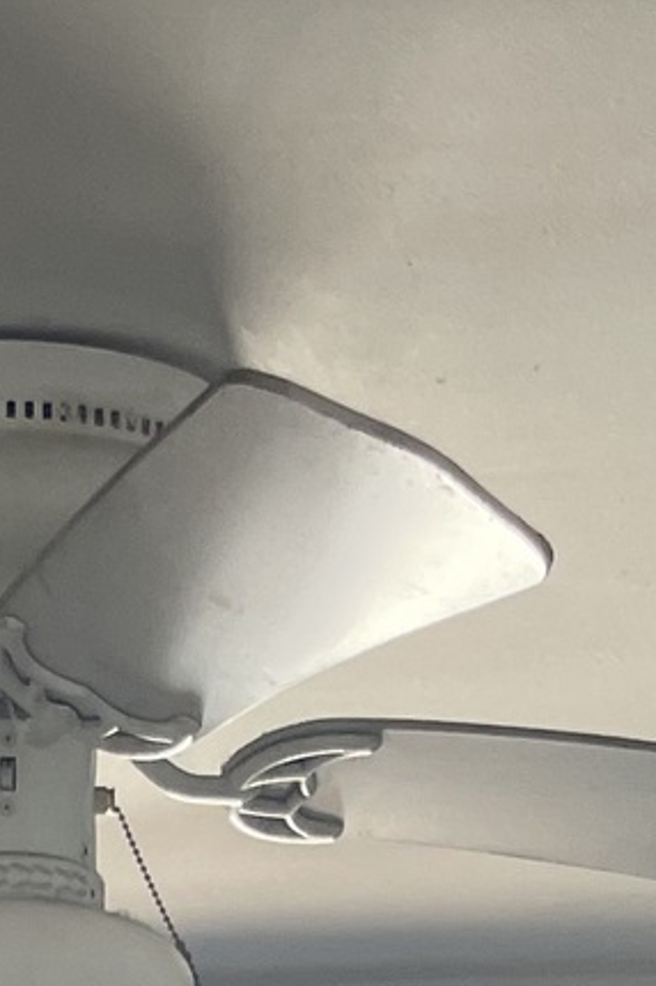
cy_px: 2619
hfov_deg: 9.4
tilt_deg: -11.0
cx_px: 76
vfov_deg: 11.1
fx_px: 3969
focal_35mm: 145
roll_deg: +1.8
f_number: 1.6
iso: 125
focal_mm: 4.2
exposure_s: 1/121
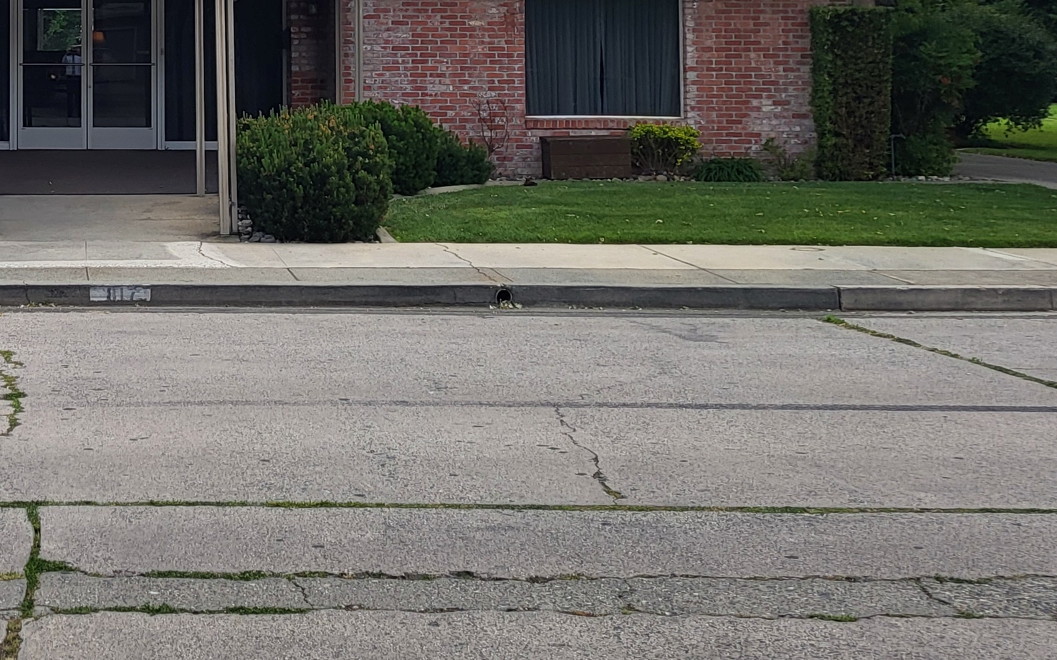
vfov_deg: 19.4
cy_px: -13
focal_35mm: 65
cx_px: 39
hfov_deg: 29.7
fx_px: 1872
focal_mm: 5.4
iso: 40
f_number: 1.8
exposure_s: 1/2470
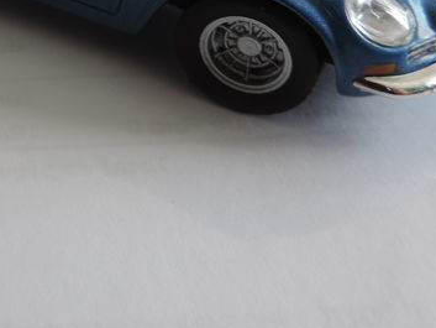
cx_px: 14
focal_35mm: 68
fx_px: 857
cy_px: -54
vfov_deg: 20.4
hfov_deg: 27.2
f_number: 3
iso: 80
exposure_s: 1/80
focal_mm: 4.3
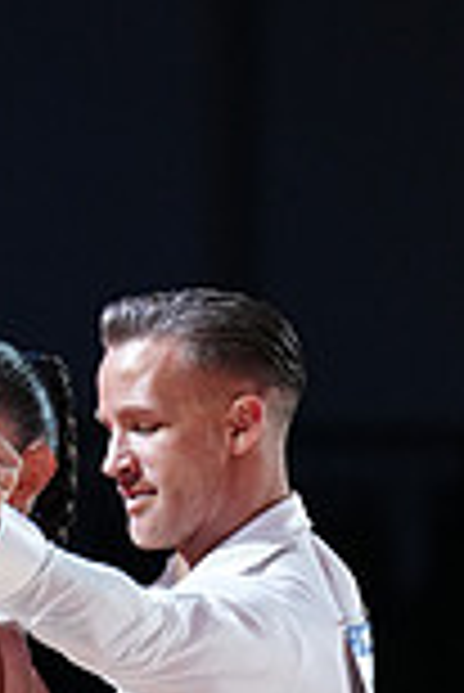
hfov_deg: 1.8
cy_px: 936
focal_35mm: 753
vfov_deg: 2.7
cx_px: 56
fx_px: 14524
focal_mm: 200
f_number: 2.8
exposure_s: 1/500
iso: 2000
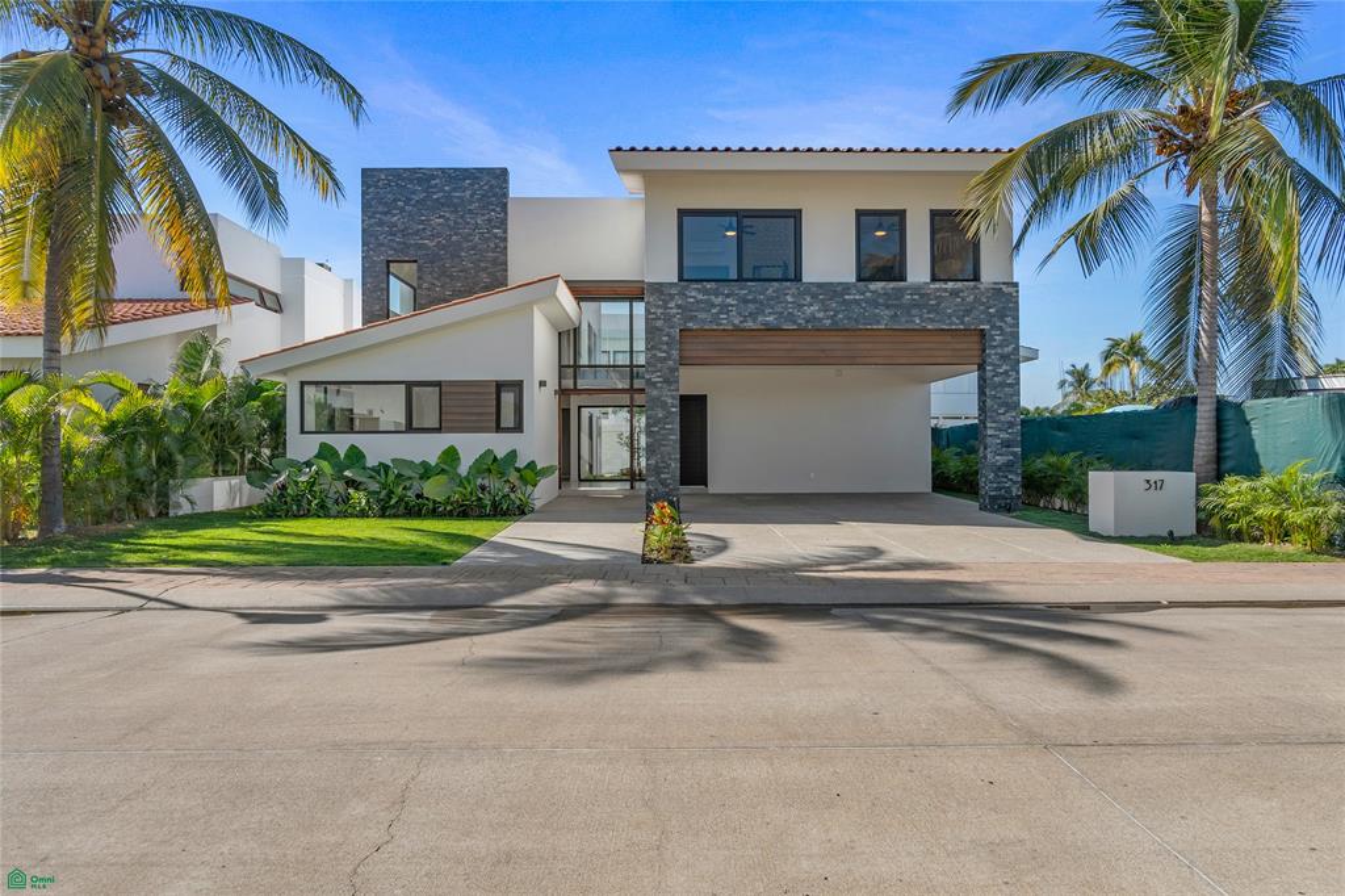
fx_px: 822
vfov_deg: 57.2
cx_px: 672
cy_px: 448
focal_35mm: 22
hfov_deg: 78.6
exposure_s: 1/200
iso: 160
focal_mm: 15
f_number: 8
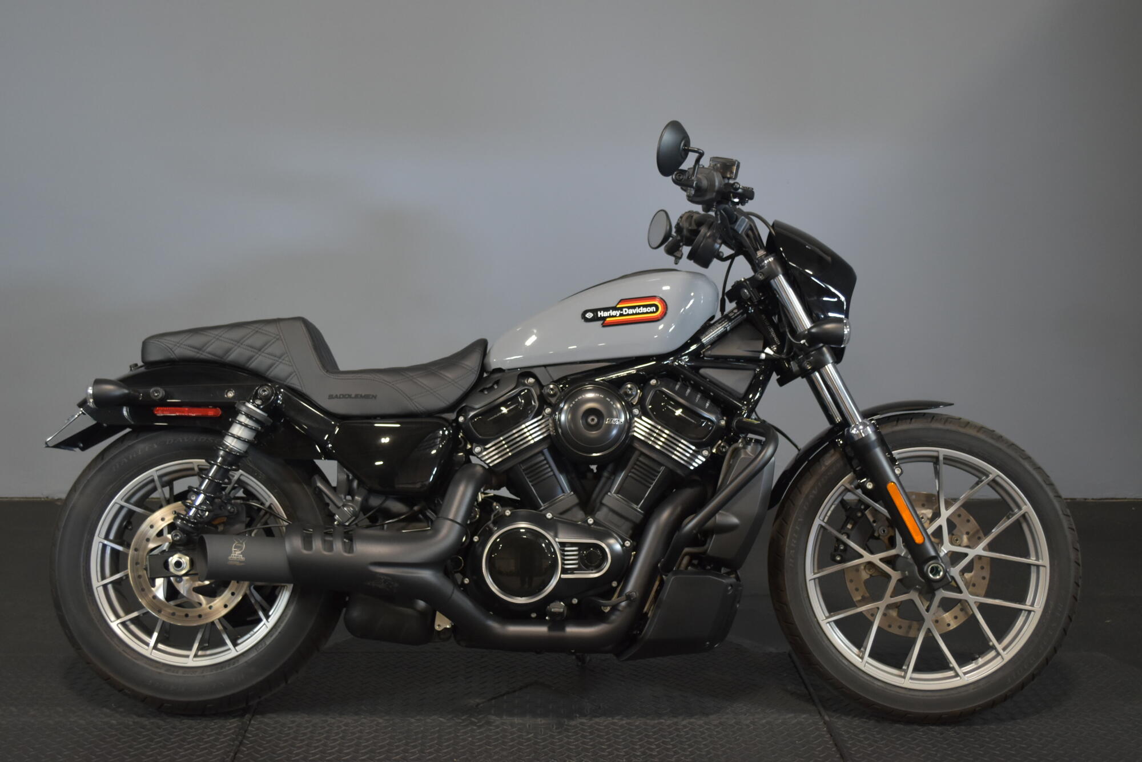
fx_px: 1333
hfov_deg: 46.4
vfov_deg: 31.9
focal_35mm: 42
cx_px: 571
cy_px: 381
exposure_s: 1/30
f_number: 4.5
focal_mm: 28
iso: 1000
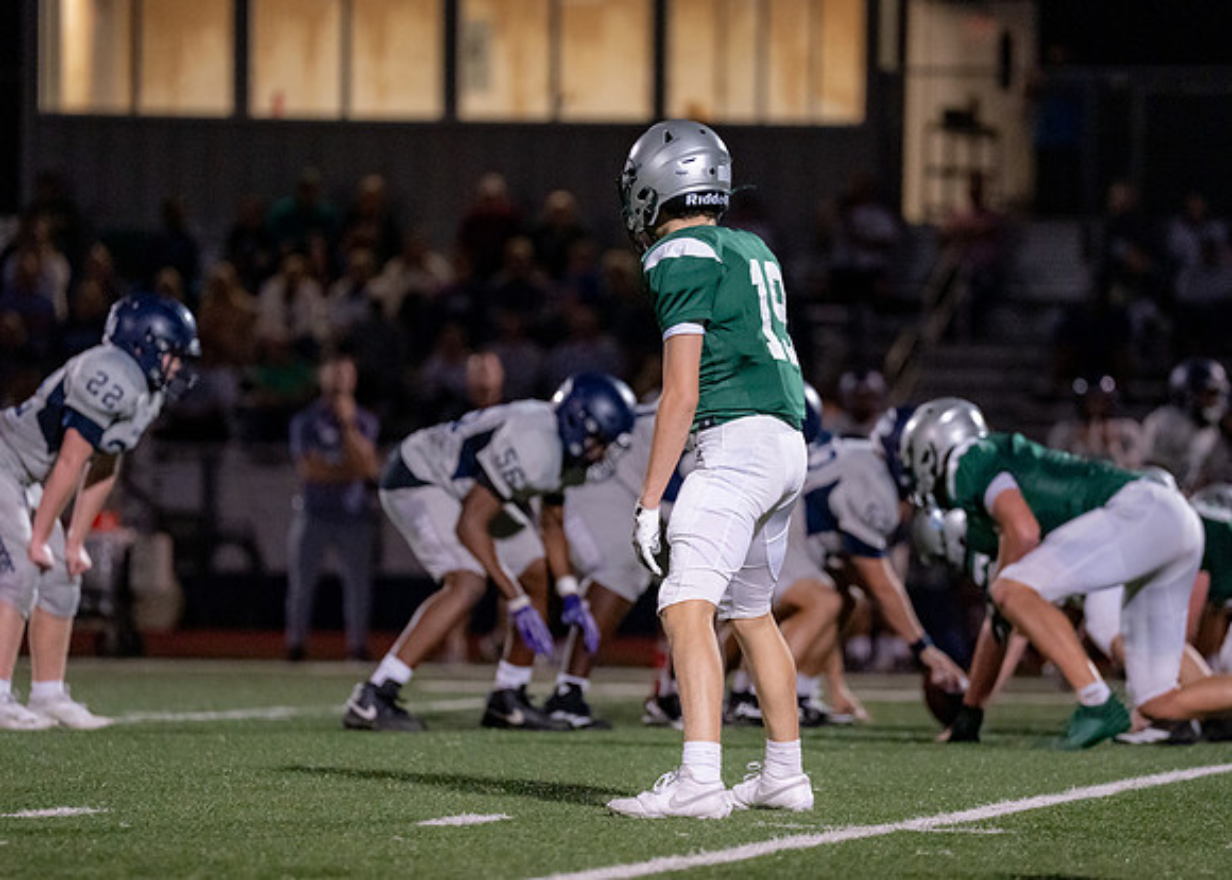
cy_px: 445
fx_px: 9867
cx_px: 717
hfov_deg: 7.1
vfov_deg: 5.1
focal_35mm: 282
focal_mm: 200
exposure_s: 1/1000
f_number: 2.8
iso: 4000
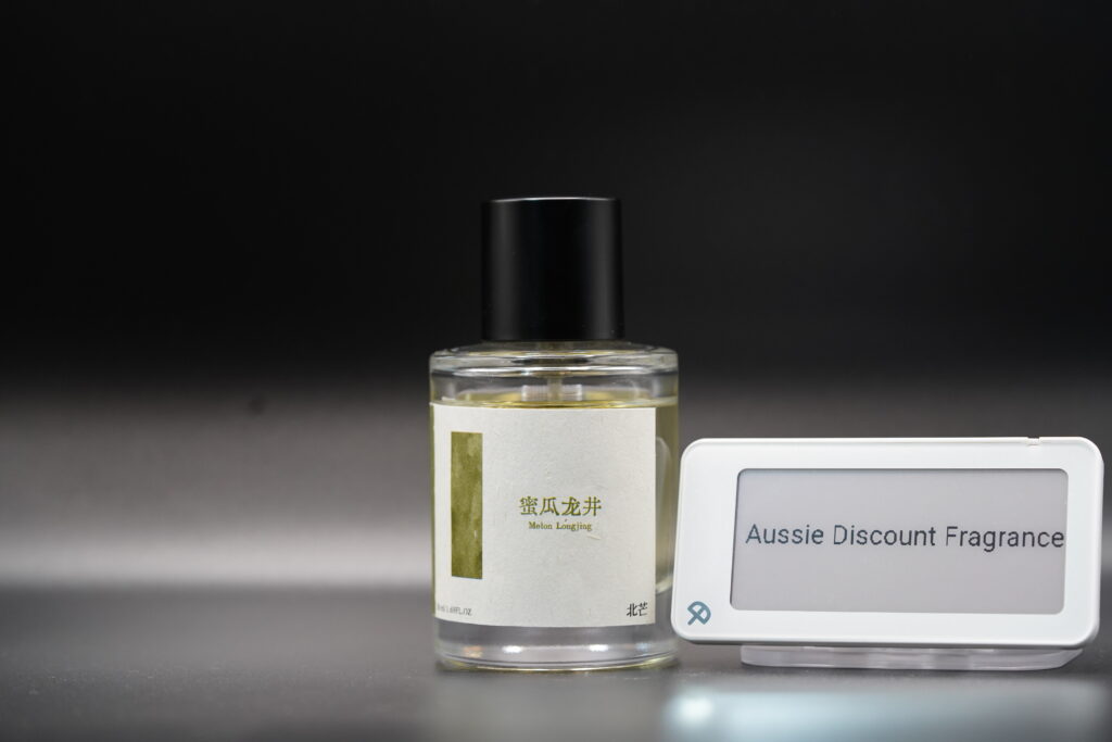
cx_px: 556
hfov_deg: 22.6
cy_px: 371
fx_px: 2780
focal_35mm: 90
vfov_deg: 15.2
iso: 1600
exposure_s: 1/100
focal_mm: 90
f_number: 5
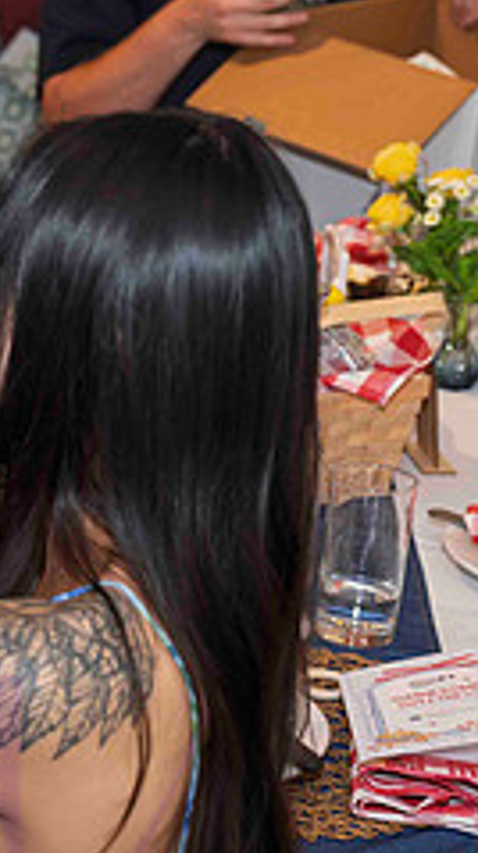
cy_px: 484
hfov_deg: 9.6
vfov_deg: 18.3
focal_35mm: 117
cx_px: -503
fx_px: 2643
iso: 1600
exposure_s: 1/400
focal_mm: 46
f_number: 4
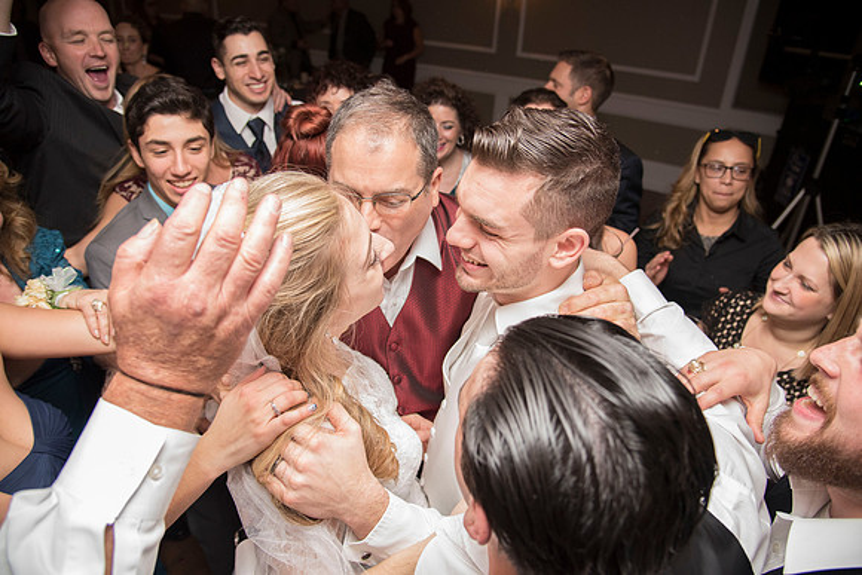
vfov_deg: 53.2
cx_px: 431
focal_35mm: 24
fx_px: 575
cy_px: 288
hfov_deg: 73.7
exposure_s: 1/200
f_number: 4
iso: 2000
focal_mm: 24
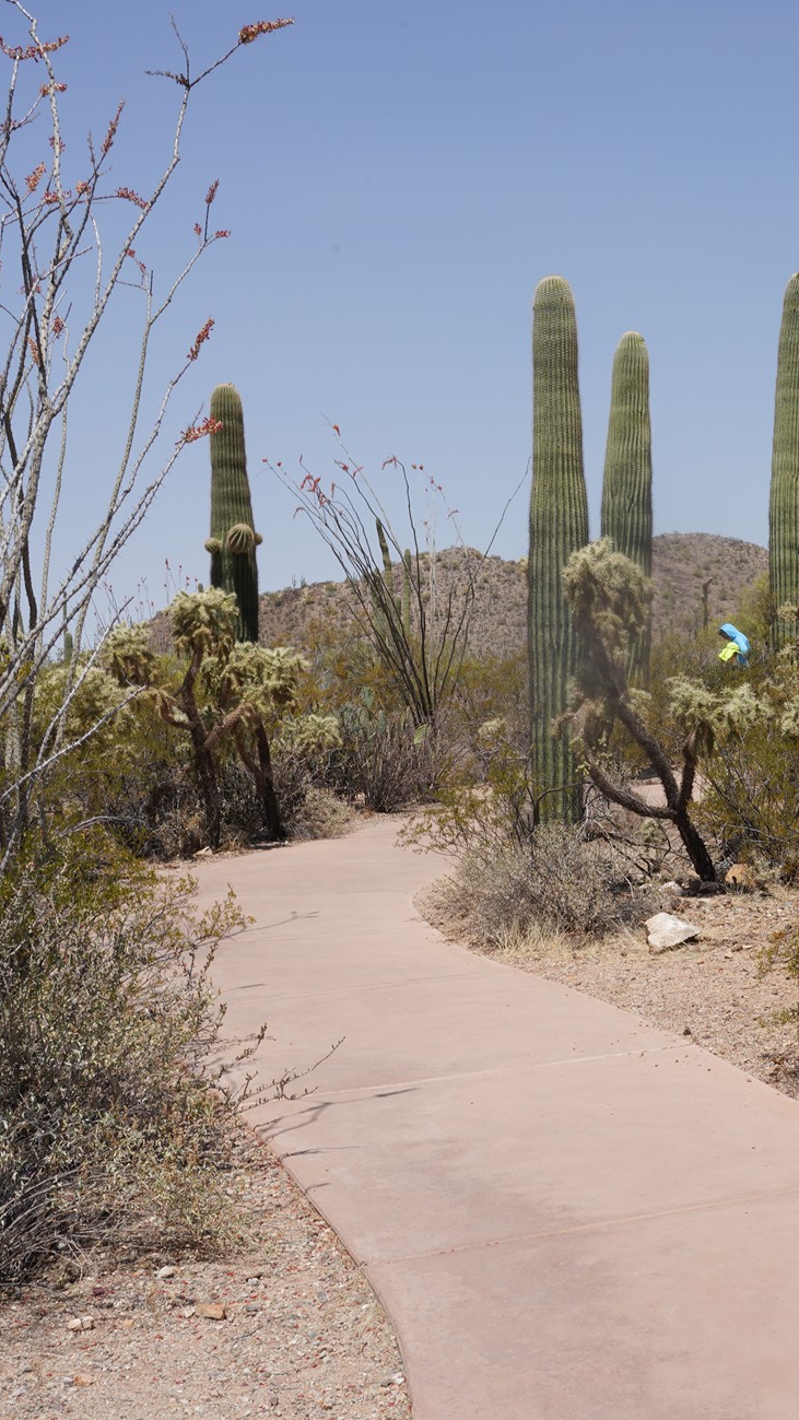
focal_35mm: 50
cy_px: 695
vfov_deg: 41.3
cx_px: 752
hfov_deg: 23.2
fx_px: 1883
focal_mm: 31
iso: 100
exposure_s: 1/80
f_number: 20
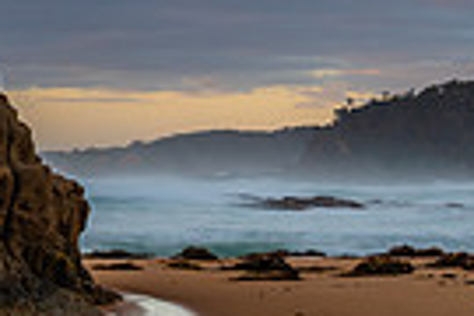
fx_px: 2014
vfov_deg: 8.7
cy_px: -163
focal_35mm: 153
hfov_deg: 12.2
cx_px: -400
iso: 80
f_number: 8
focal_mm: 35
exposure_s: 1
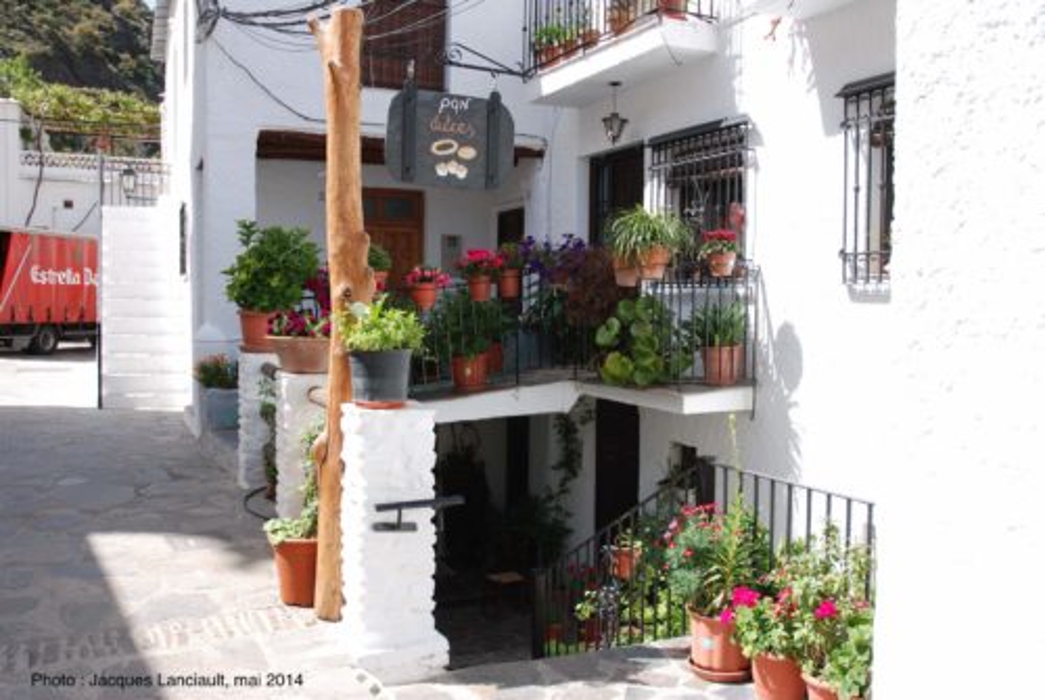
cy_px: 350
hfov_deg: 57.2
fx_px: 959
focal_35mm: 33
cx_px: 522
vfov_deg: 40.1
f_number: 6.3
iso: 100
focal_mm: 22
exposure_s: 1/160
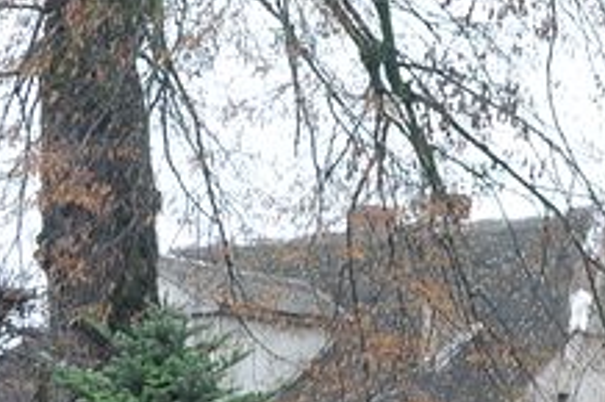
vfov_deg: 8.9
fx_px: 2552
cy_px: 509
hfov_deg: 13.0
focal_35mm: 152
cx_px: 833
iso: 1600
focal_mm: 26
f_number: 7.1
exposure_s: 1/200
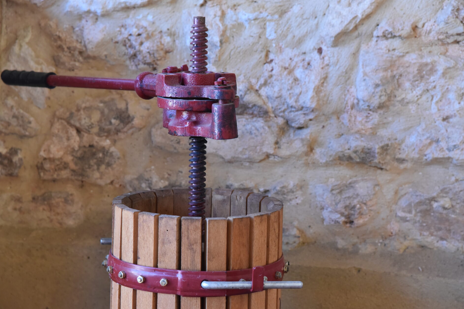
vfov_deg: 10.8
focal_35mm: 127
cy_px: 155
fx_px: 1637
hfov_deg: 16.1
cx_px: 230
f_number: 5
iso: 5000
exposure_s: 1/400
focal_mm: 120
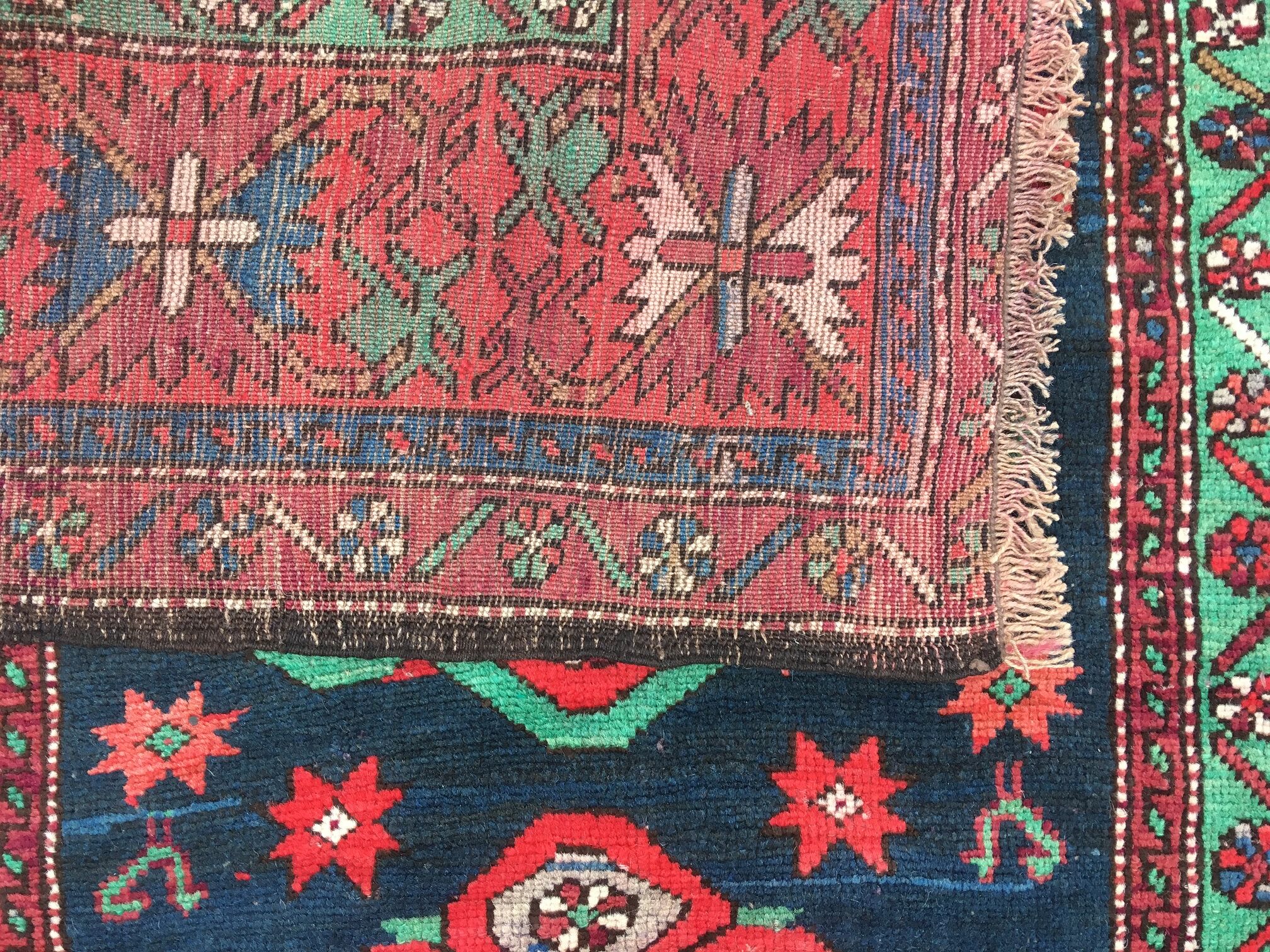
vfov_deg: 48.2
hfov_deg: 61.7
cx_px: 635
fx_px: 1064
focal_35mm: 29
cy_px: 476
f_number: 2.2
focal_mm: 4.15
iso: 40
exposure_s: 1/33
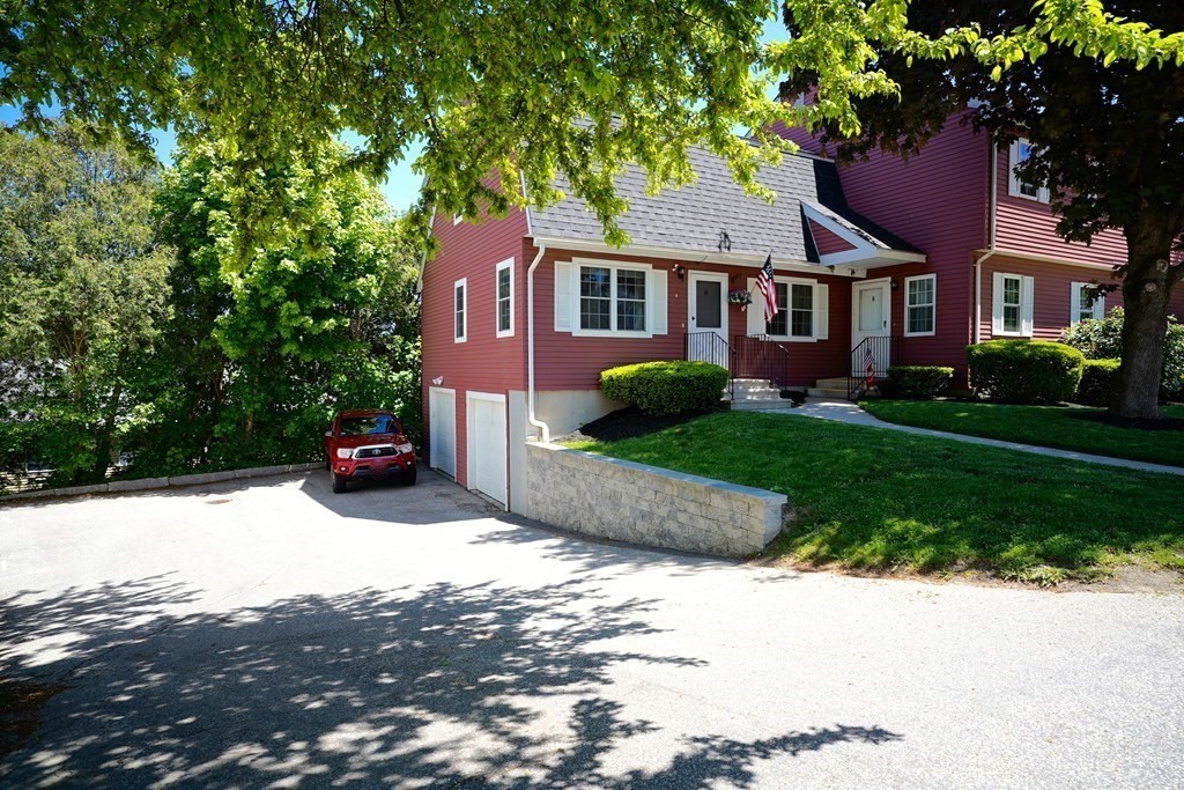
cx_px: 592
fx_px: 658
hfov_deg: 84.0
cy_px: 395
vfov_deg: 61.9
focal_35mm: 20
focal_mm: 20
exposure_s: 1/200
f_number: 5
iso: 100
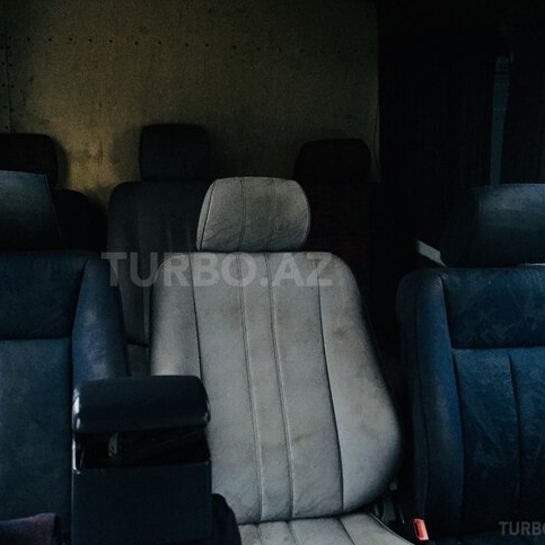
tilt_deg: -20.9
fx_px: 623
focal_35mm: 35
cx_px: 217
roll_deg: -0.5
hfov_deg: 46.9
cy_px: 269
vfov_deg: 47.2
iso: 500
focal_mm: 4.15
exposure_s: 1/17
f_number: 2.2
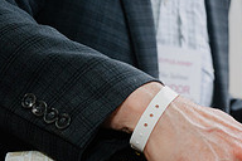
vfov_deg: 10.5
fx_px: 854
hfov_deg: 15.4
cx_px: 314
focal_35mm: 127
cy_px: 226
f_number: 4.5
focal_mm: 42
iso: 800
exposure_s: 1/160
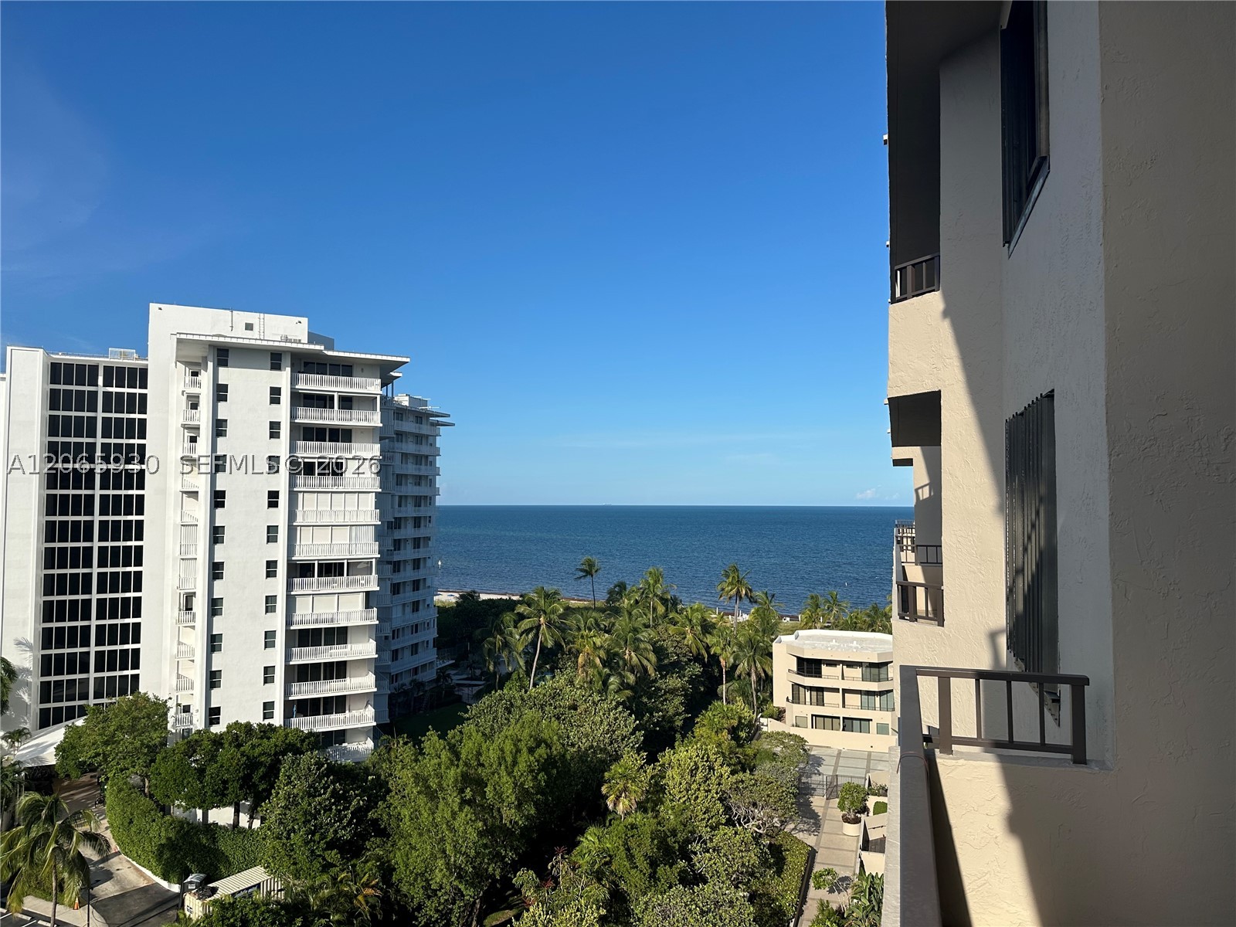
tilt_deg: +2.9
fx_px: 857
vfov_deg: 56.8
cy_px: 464
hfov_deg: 71.6
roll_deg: -0.3
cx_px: 618
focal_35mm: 24
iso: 80
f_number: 1.78
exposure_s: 1/6623
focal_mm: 6.86
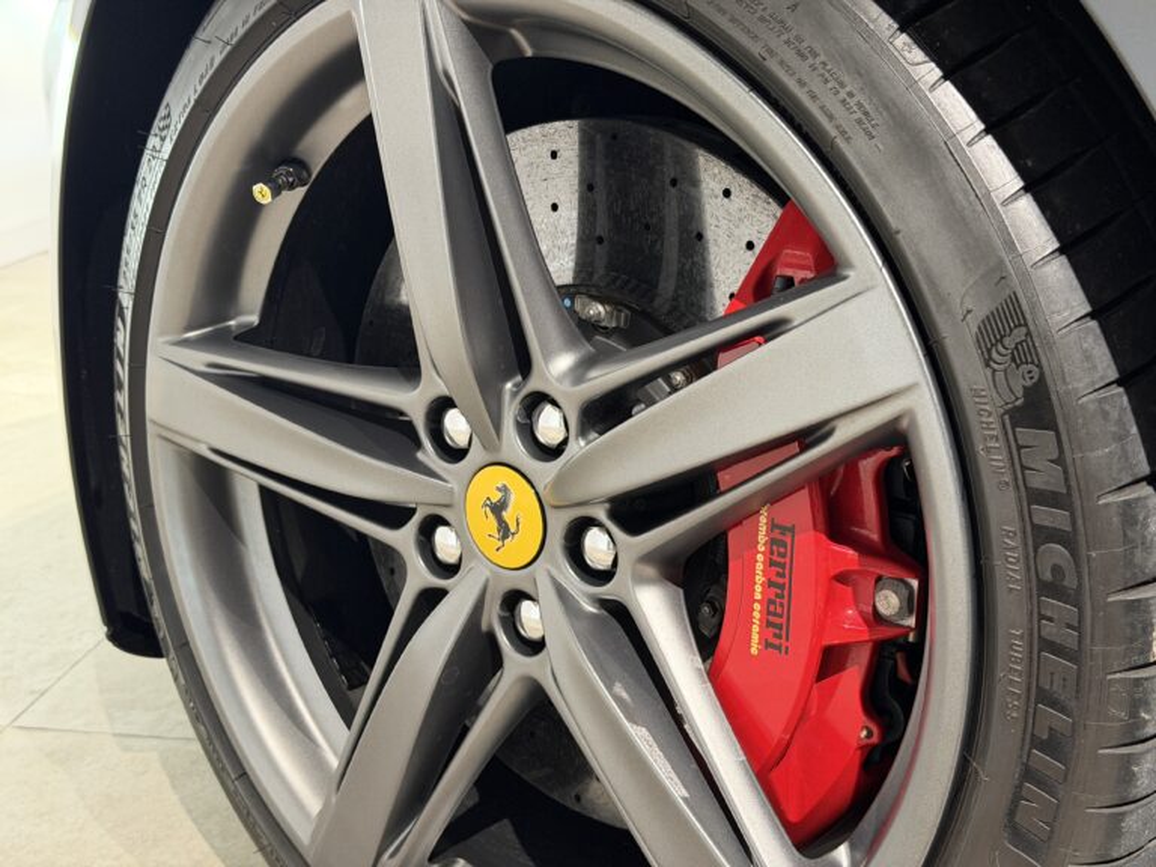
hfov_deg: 39.7
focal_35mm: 48
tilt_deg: -16.9
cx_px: 578
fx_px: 1603
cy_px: 434
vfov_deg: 30.3
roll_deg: -0.3
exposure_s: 1/39
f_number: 1.78
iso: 250
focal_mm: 6.76
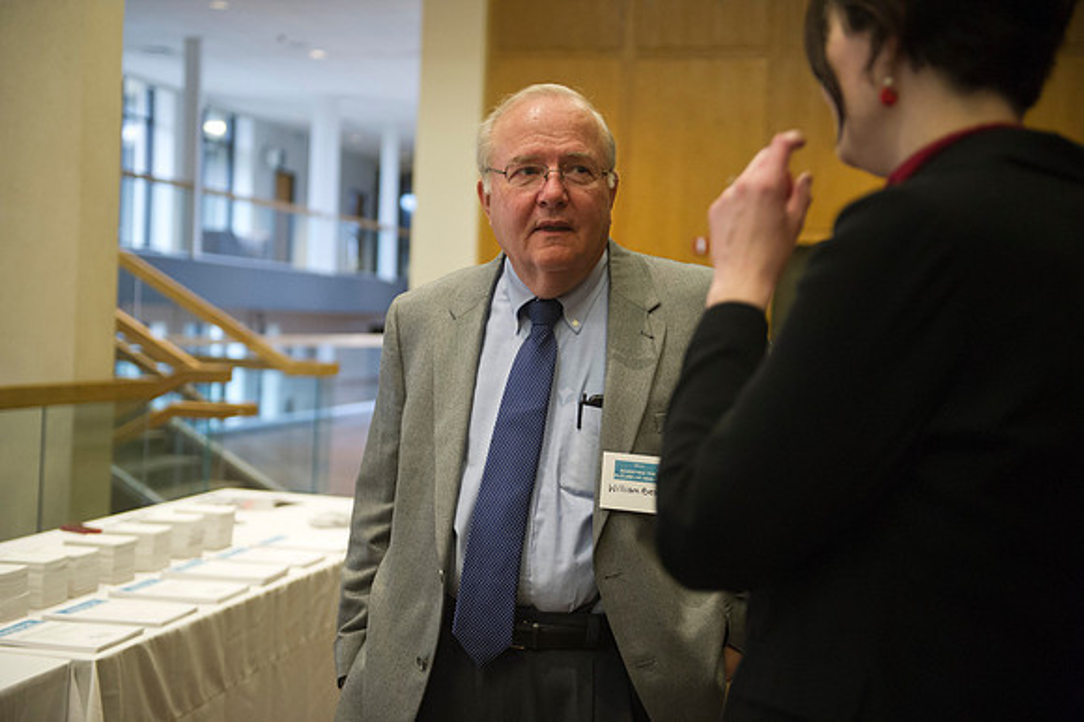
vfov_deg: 28.0
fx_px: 1444
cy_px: 361
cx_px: 542
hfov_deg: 41.1
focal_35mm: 48
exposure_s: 1/80
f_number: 2.8
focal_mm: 48
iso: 2500
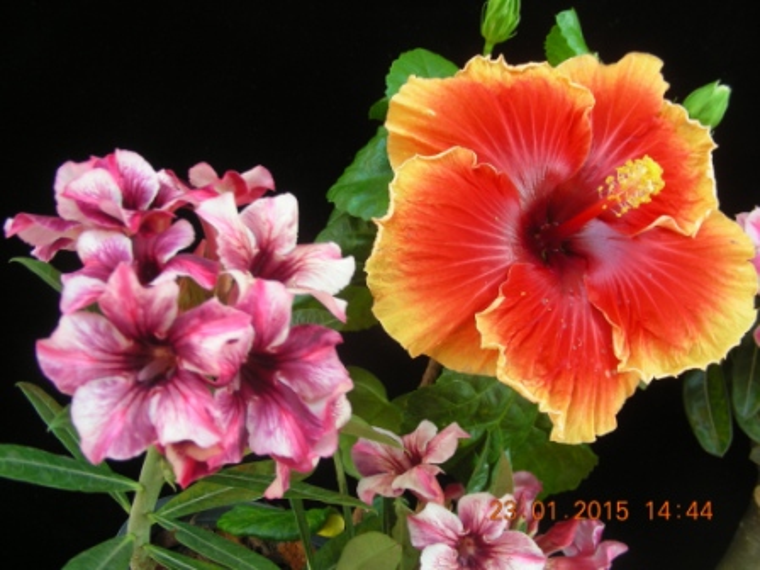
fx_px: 834
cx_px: 380
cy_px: 285
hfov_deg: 49.0
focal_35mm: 38
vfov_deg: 37.7
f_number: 3.5
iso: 50
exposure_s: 1/37.4
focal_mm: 6.3
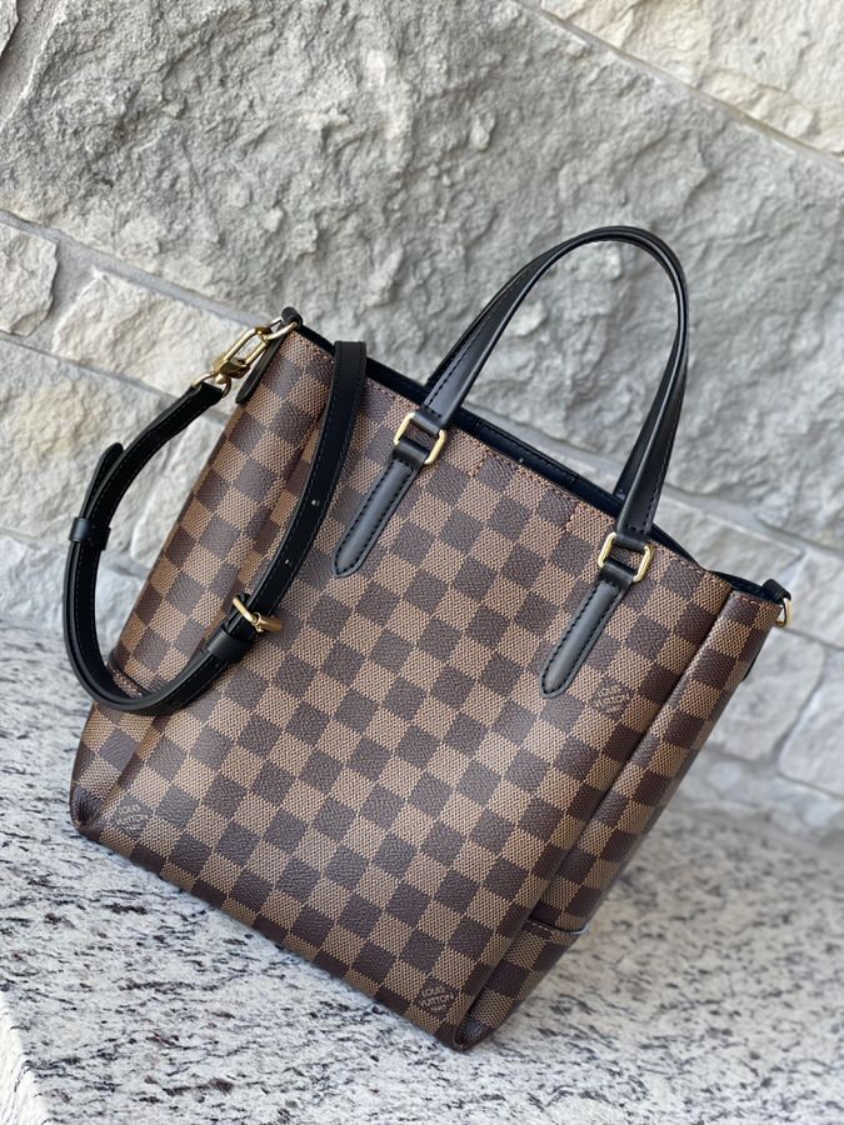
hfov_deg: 22.9
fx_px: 2081
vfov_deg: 30.3
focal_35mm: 64
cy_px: 562
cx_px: 422
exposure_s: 1/121
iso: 80
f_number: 2.2
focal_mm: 7.5
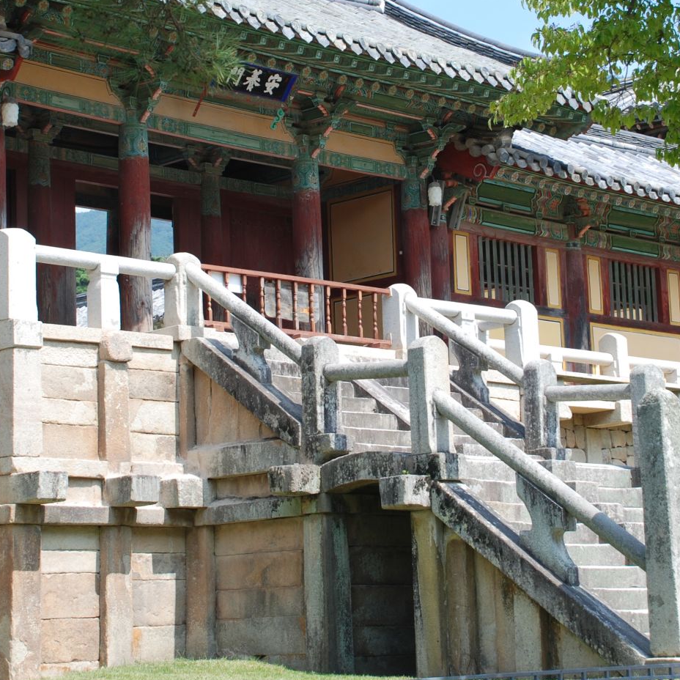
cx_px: 347
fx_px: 1956
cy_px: 252
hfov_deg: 19.7
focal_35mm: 88
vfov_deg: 19.7
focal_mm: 32
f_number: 6.3
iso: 100
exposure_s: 1/160
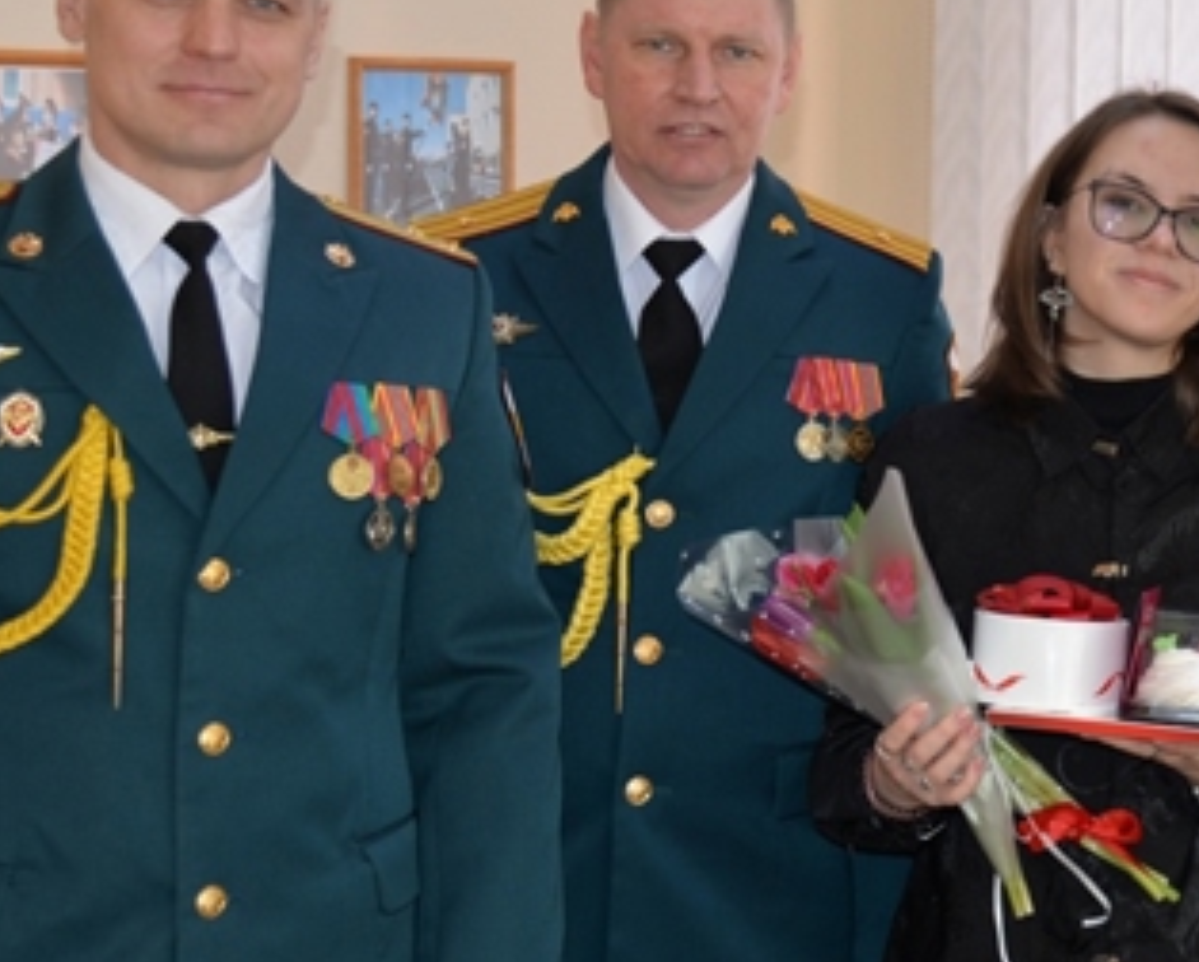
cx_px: 1243
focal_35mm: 85
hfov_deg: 21.5
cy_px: 206
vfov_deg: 18.0
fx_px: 3020
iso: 400
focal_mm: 38
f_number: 4
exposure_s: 1/80
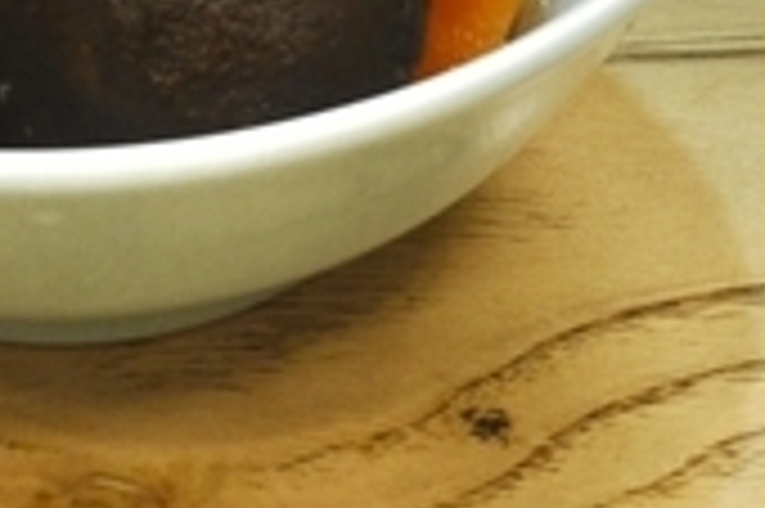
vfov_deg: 5.8
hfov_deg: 8.8
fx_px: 4946
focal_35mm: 233
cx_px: 184
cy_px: -160
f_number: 5.6
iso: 360
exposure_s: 1/30
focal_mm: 22
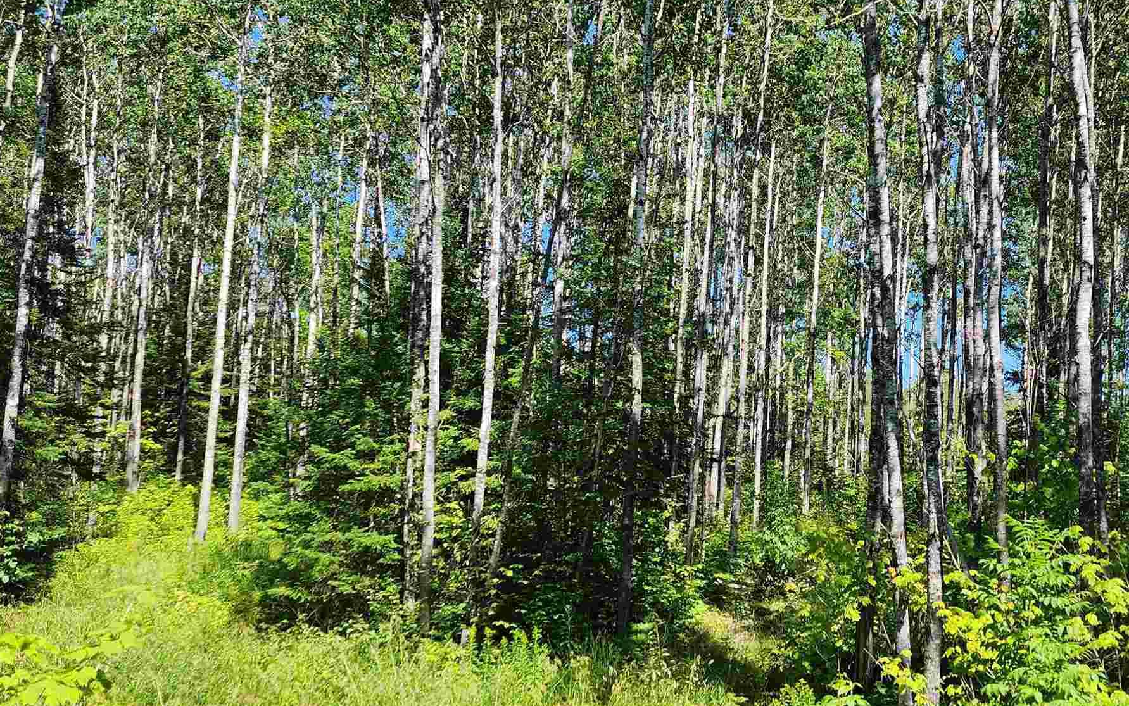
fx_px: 1292
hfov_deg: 46.0
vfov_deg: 30.5
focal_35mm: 42
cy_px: 400
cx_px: 805
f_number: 1.8
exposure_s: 1/492
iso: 12
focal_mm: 6.4
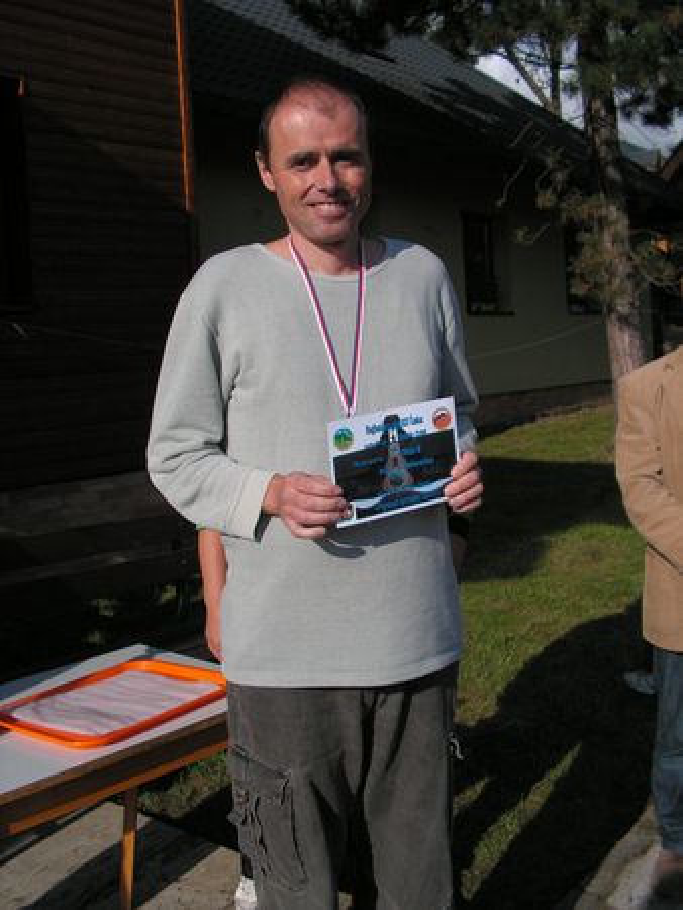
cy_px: 455
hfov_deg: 39.7
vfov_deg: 51.3
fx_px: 946
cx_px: 342
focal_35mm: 36
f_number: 3.2
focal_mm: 6
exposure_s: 1/1000
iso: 50
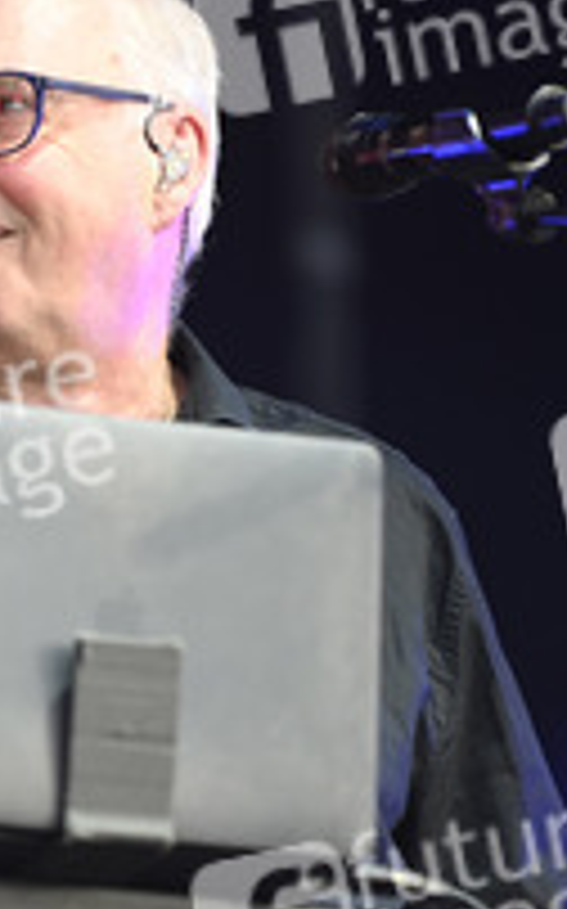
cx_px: 14
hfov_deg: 3.2
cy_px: 684
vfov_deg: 5.2
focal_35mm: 404
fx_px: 10003
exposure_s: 1/400
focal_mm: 200
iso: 320
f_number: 3.2
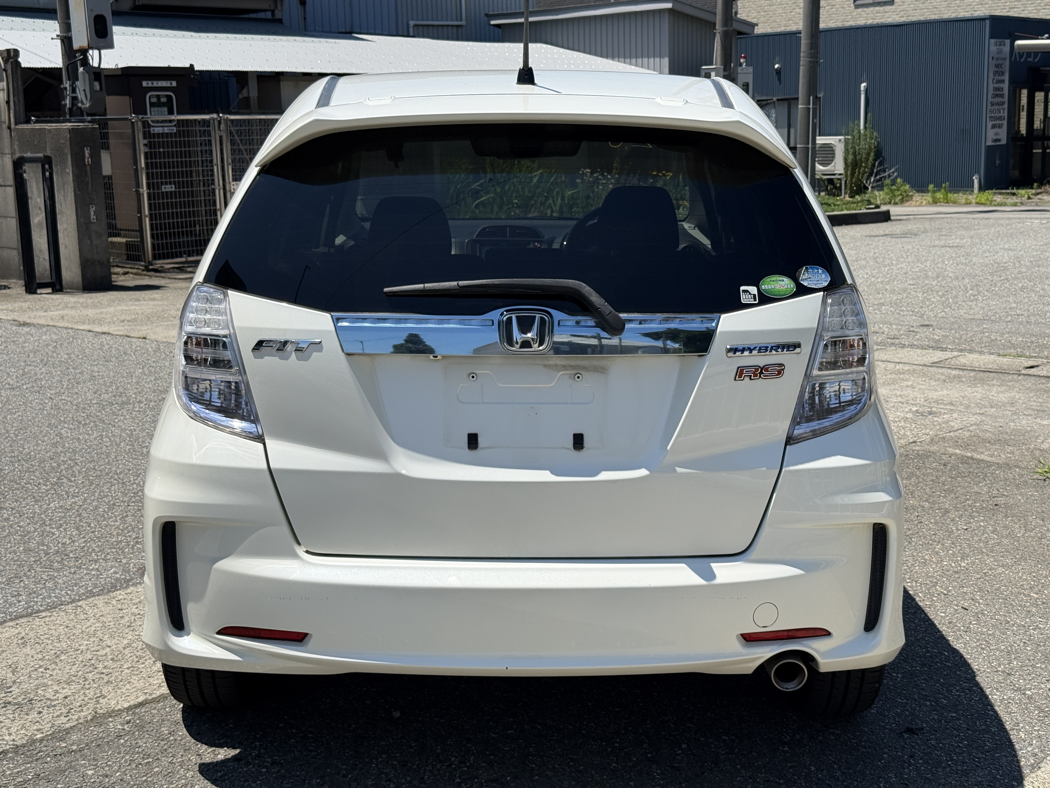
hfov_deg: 39.7
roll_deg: +1.6
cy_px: 394
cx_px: 525
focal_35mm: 48
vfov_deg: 30.3
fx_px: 1456
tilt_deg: -10.3
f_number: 1.78
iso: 100
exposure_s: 1/8772
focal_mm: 6.76
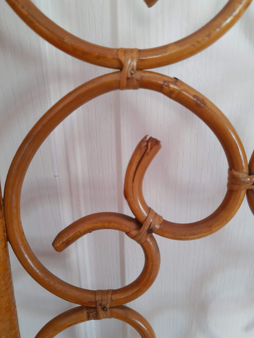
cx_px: 127
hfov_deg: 53.1
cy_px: 169
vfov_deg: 67.3
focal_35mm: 26
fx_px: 254
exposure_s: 1/33
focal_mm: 4.75
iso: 94
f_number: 1.7
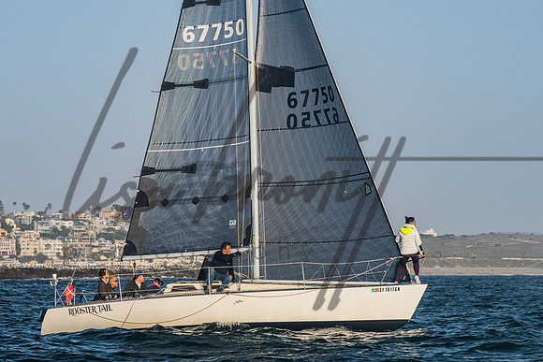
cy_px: 177
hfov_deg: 12.2
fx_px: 2548
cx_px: 245
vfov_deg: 8.1
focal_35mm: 169
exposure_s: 1/1000
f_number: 8
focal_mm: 130
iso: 400
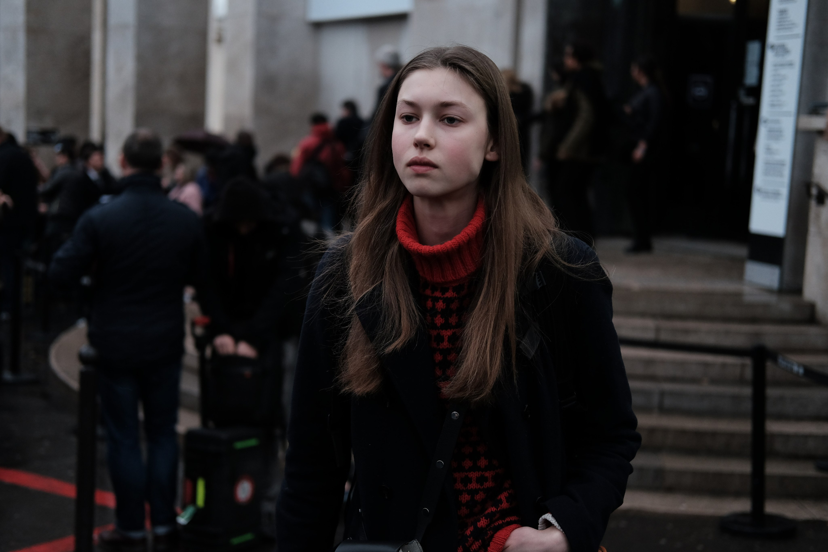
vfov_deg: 25.5
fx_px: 1219
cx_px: 414
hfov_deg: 37.5
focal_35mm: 53
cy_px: 276
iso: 800
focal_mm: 35
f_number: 2
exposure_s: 1/500
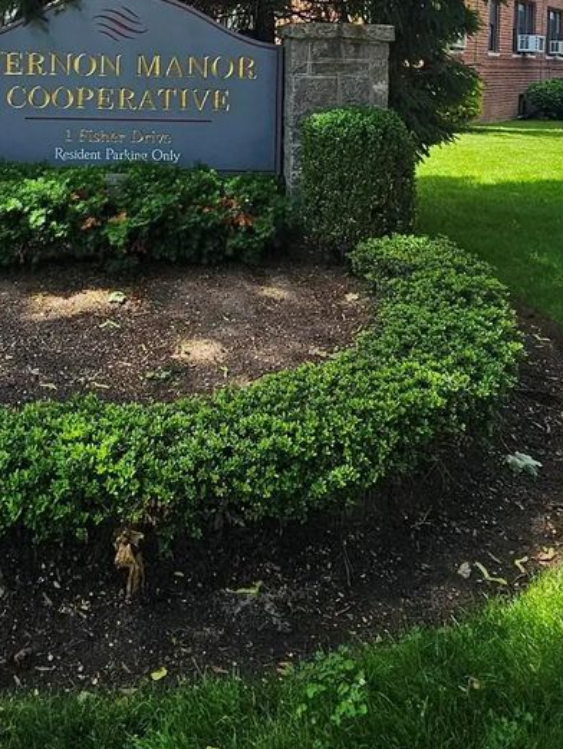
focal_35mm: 34
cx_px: 184
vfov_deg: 48.6
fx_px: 737
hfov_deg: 41.2
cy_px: 84
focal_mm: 2.2
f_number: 2.2
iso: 50
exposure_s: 1/900
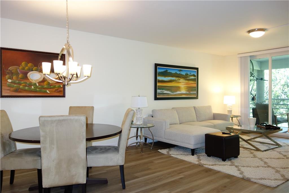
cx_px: 144
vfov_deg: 46.4
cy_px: 96
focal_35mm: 28
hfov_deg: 65.5
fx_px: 225
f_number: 1.8
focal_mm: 10.4
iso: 125
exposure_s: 1/30
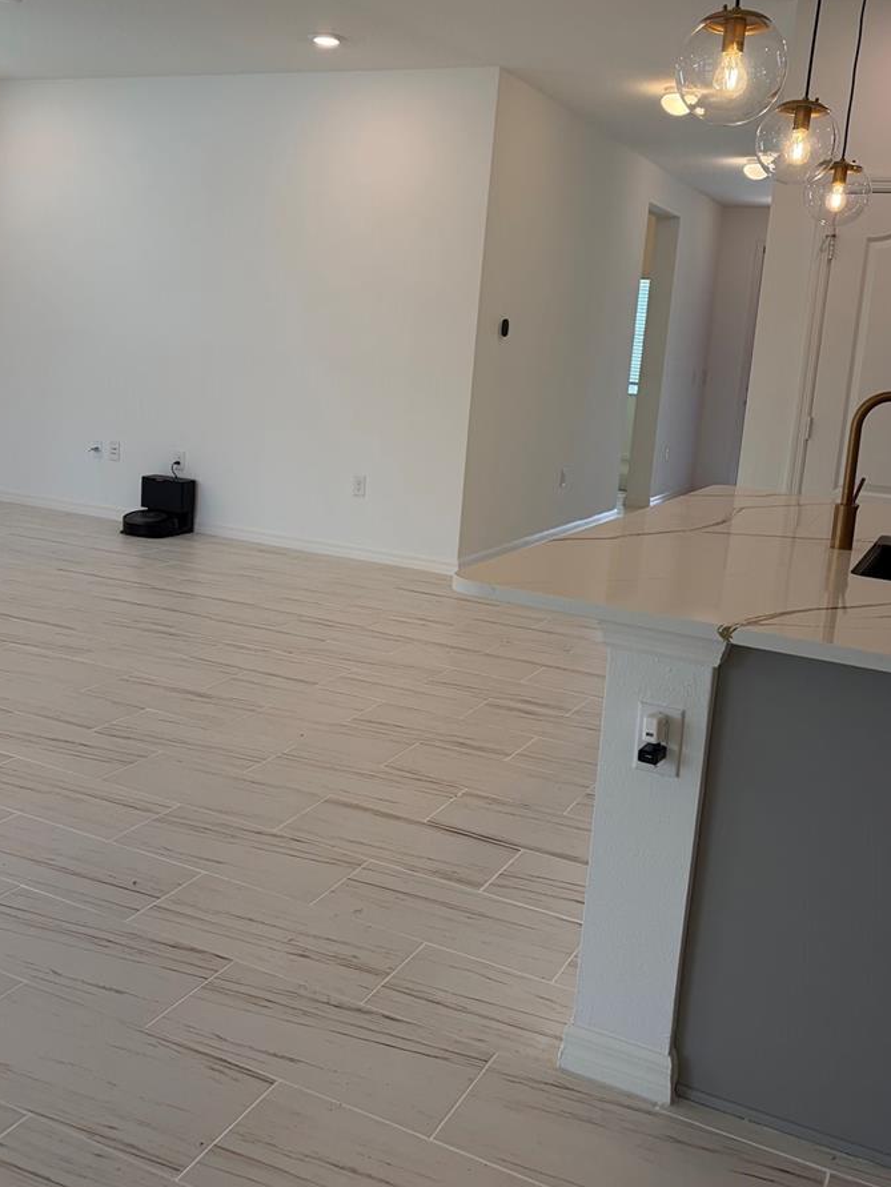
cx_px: 417
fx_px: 1200
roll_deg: -4.2
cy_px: 516
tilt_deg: -7.9
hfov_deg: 40.7
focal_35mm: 35
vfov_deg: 52.5
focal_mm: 5.96
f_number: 1.6
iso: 80
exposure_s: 1/200
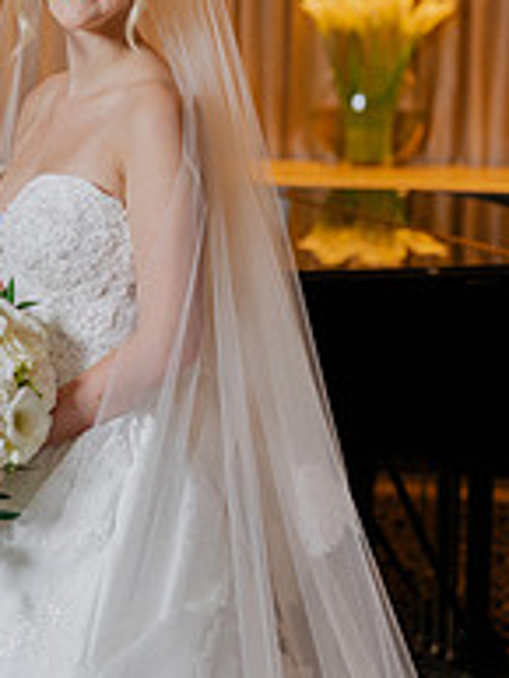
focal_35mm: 112
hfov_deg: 13.2
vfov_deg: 17.5
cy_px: 211
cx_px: 95
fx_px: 2193
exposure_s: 1/200
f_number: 2.2
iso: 400
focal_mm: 50
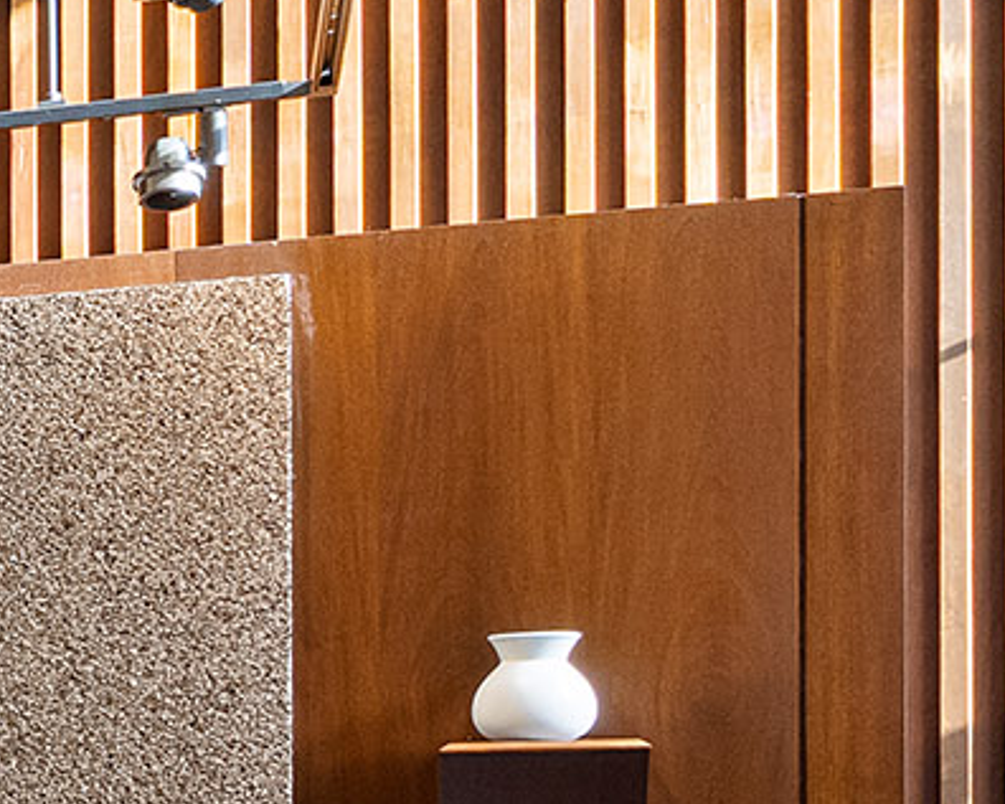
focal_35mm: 125
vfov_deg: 12.1
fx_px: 3719
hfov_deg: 8.2
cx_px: -3020
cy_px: 946
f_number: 8
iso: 800
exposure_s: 1/4
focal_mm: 16
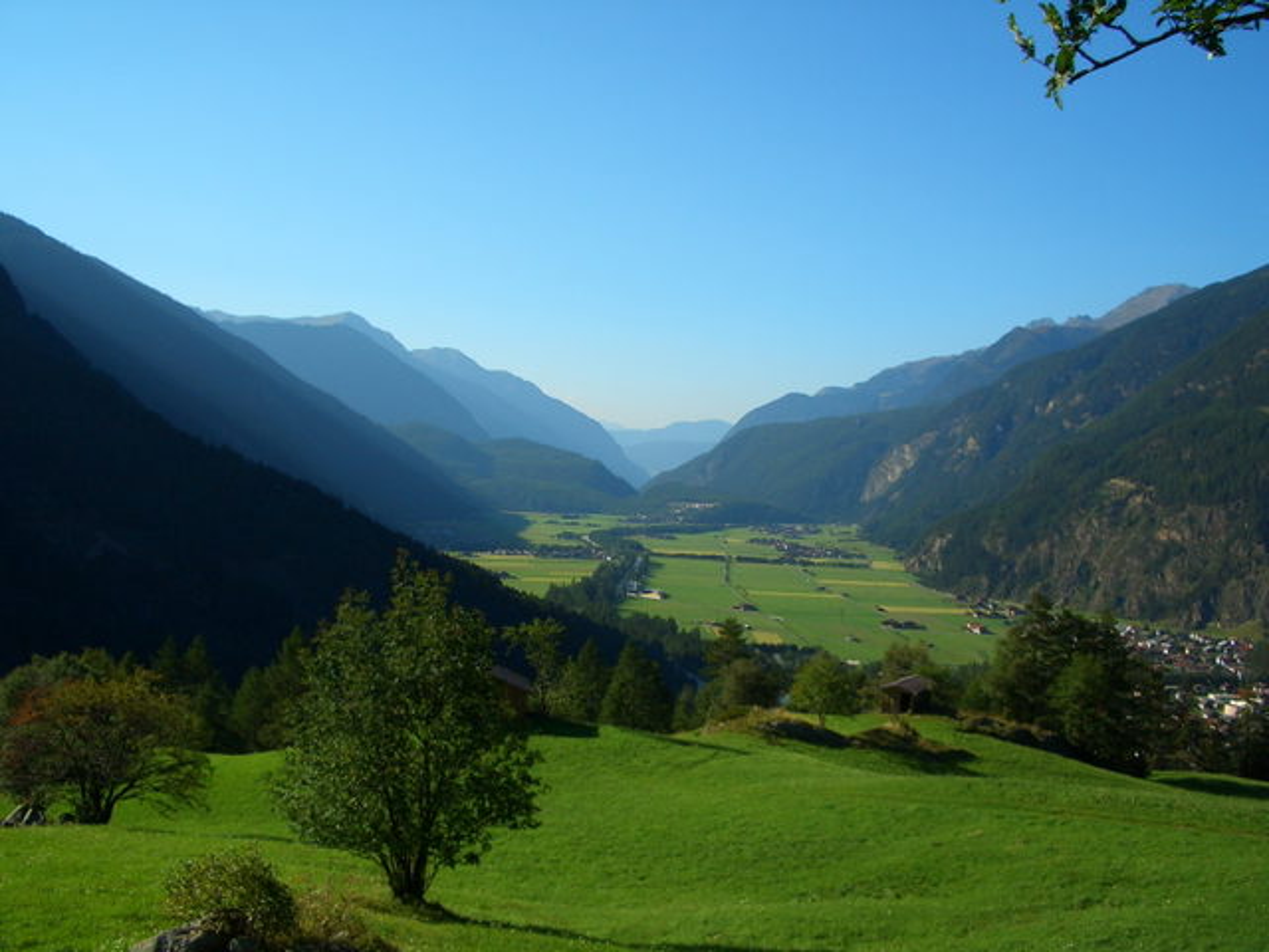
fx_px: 1283
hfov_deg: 52.6
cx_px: 634
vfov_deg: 40.7
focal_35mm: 35
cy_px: 476
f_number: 4.3
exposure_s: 1/500
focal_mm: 5.8
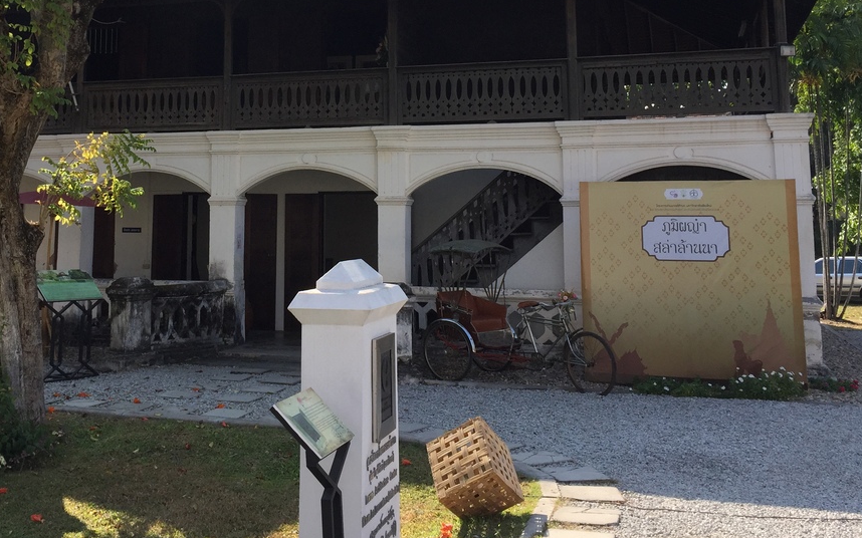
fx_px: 1010
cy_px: 101
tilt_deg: +7.9
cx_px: 319
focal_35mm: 43
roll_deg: -0.8
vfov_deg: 29.1
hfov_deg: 45.8
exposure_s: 1/1014
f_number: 2.2
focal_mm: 4.15
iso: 32
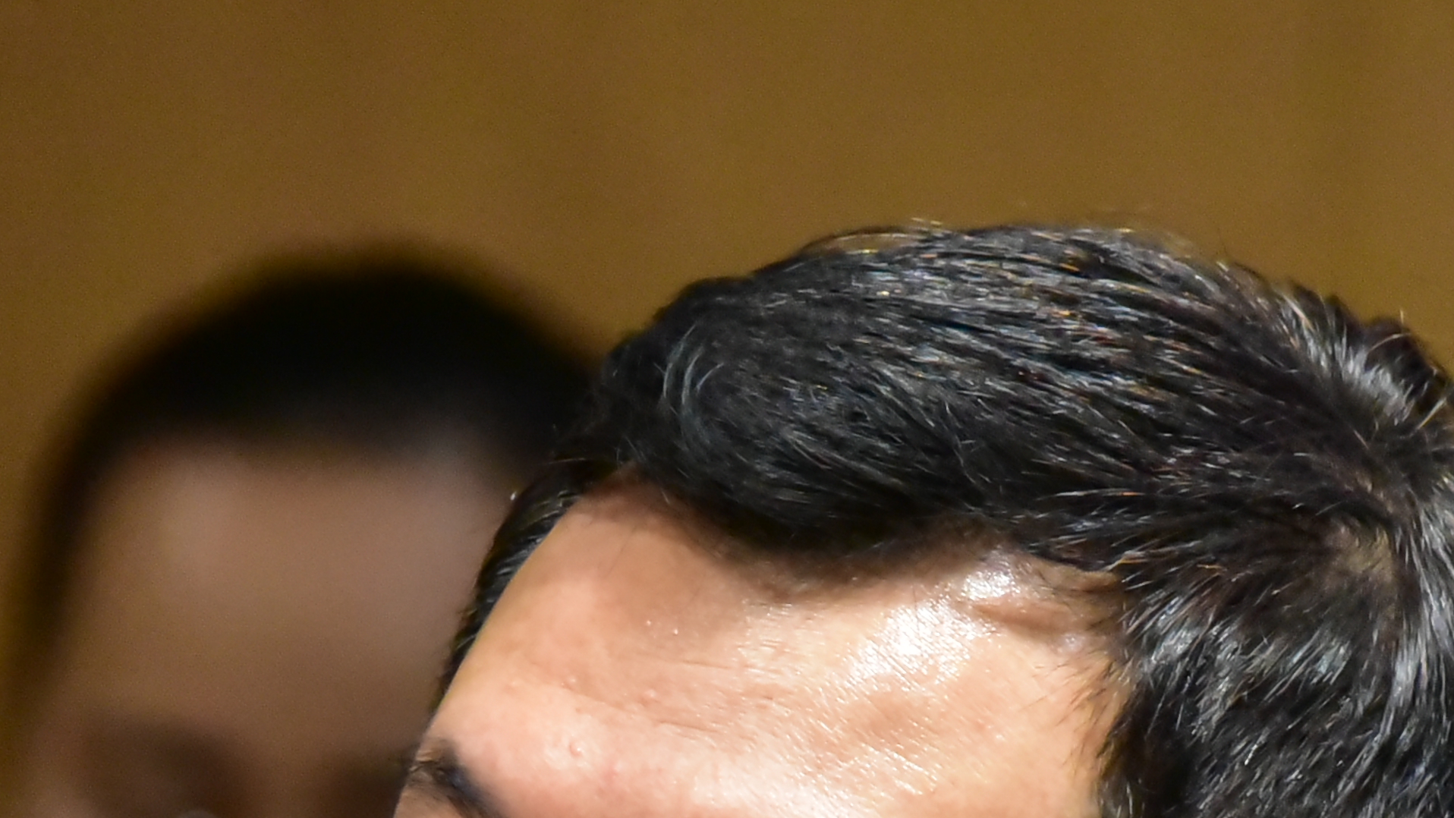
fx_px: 26642
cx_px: 795
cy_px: 1455
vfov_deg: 1.8
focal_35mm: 691
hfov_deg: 3.1
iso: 10000
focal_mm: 210
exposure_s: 1/200
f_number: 5.6
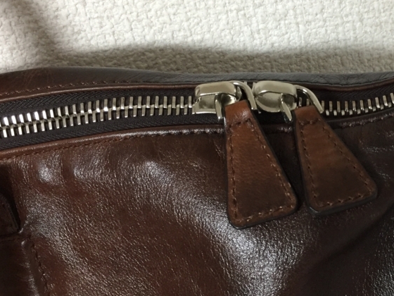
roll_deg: +11.2
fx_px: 603
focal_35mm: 53
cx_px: 300
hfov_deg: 35.3
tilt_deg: -26.8
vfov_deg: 27.4
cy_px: 115
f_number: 2.2
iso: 125
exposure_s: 1/30
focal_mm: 4.15
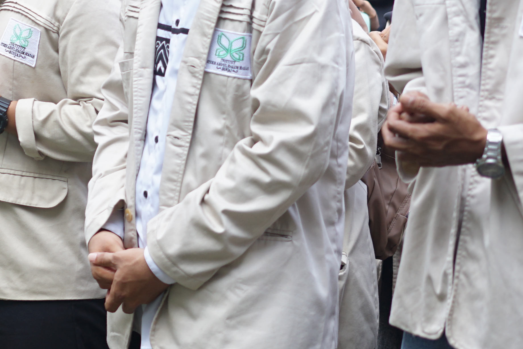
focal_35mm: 163
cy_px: -52
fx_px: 2368
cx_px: -243
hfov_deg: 12.1
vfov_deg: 8.3
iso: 100
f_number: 2.8
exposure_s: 1/200
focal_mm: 50
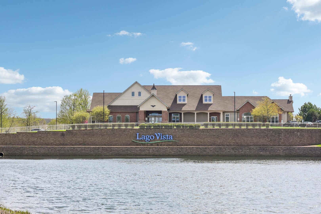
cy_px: 107
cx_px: 160
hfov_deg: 27.0
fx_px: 669
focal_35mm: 75
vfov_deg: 18.2
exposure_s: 1/1250
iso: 500
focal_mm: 50
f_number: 8
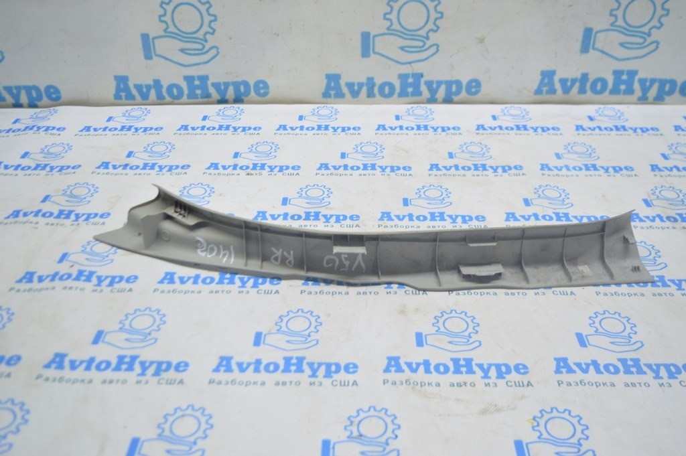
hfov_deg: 53.2
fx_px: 685
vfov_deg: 36.8
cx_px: 343
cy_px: 228
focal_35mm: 36
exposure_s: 1/40
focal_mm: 24
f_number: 4
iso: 400
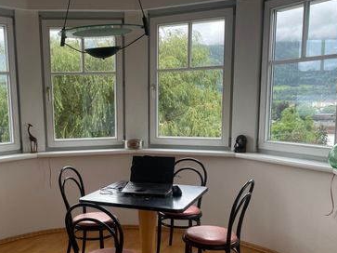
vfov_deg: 33.2
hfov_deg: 43.0
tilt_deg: -10.0
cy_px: 175
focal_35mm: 43
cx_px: 102
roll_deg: +1.3
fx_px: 418
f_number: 1.6
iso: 32
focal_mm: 4.2
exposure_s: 1/191
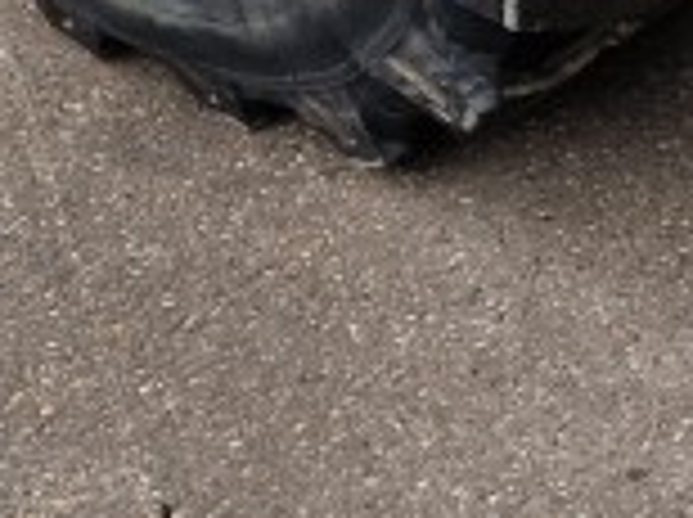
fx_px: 3058
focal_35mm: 153
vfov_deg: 9.4
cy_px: -279
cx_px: 1858
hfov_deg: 10.4
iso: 50
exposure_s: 1/278
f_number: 1.8
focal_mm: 5.4
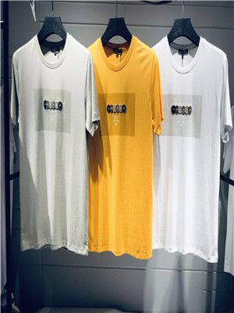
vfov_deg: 63.4
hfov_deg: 49.7
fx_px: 252
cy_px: 156
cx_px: 117
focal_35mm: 28
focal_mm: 3.99
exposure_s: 1/600
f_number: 1.8
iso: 20
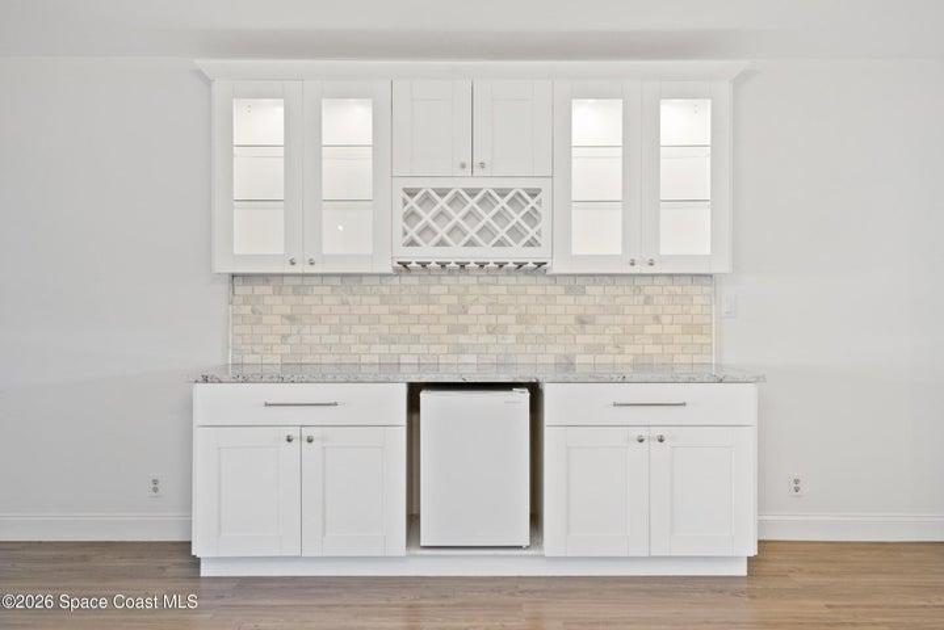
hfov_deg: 61.9
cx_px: 472
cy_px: 315
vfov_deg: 43.6
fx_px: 787
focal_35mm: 30
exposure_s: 1/10
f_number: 8
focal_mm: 30
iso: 2000
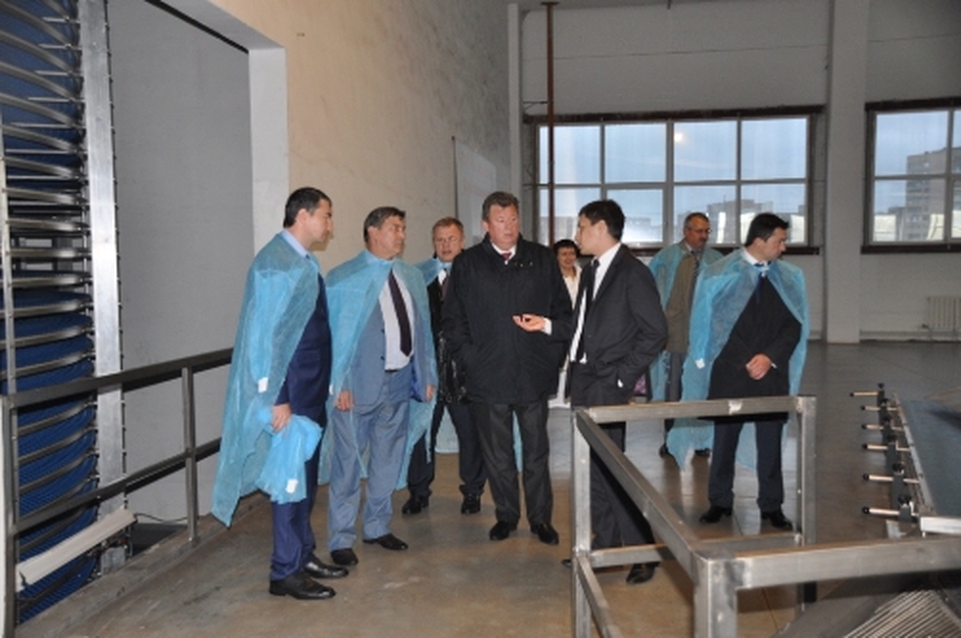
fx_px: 880
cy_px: 319
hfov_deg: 57.3
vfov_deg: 39.8
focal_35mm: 33
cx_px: 480
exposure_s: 1/60
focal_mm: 22
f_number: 3.8
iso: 800
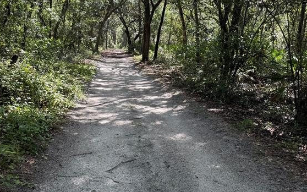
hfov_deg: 55.3
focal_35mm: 35
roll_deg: -1.2
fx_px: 293
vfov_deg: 36.2
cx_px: 151
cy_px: 84
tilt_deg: -3.8
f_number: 1.78
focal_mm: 6.76
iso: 64
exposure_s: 1/223
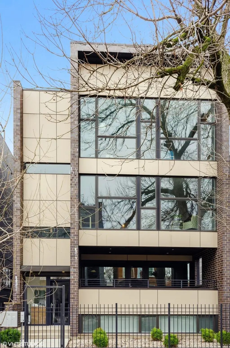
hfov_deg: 39.8
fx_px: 318
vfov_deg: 57.3
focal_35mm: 33
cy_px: 174
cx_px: 115
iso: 200
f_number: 8
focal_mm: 22
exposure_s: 1/30
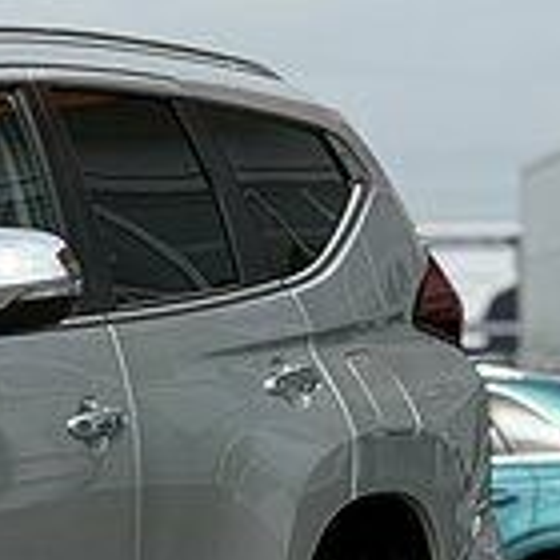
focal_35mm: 416
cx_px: -420
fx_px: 7614
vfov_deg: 4.2
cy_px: 528
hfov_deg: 4.2
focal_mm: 15.66
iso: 64
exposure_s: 1/1773
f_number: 2.8
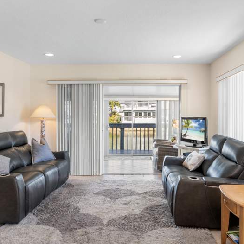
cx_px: 134
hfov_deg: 52.4
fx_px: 247
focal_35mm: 31
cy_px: 123
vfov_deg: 52.5
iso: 320
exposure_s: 1/25
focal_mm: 16
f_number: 8
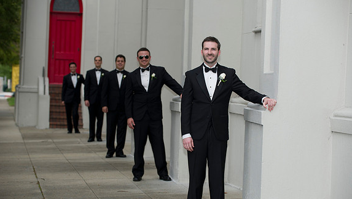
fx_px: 1009
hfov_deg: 19.8
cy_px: 111
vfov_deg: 11.2
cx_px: 176
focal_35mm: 108
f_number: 3.5
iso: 400
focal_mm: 102
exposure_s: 1/125
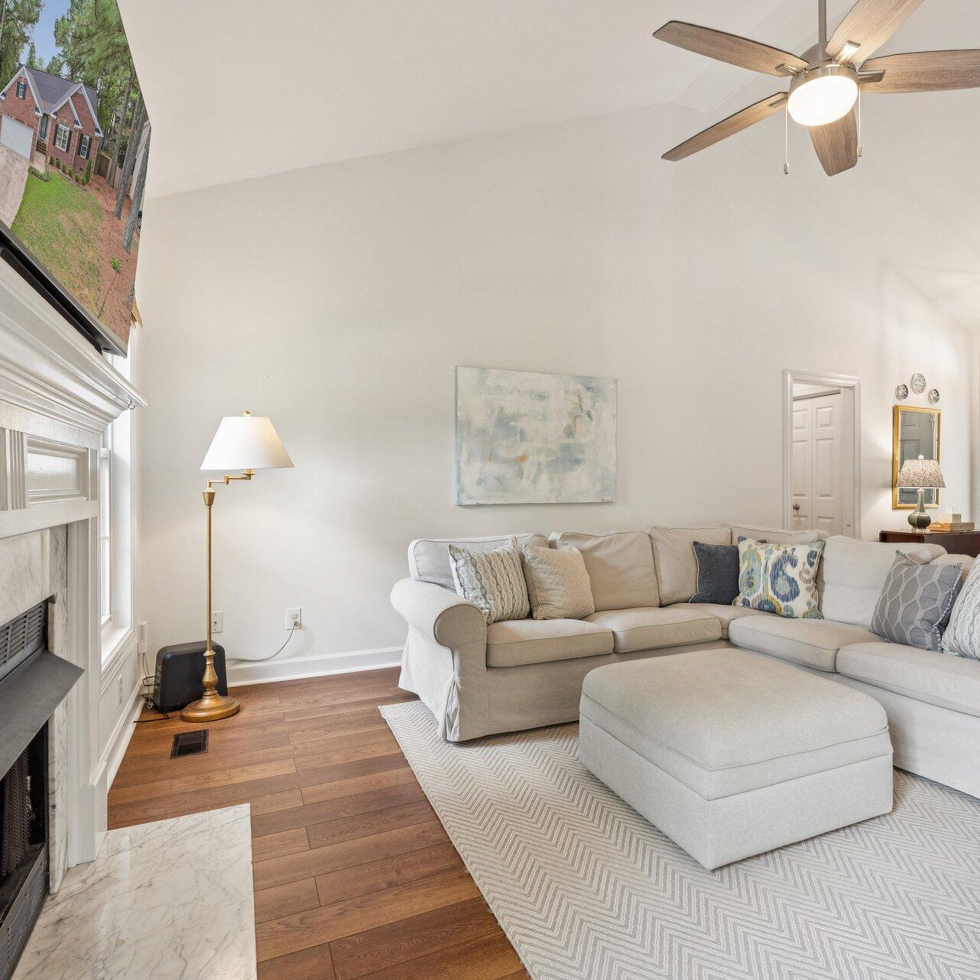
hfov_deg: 77.3
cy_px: 510
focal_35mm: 19
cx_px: 557
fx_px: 609
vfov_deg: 77.6
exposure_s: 1/60
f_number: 7.1
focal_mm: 14
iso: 1250
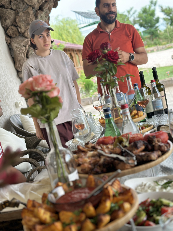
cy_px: 116
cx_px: 86
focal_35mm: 48
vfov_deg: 39.7
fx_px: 320
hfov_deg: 30.3
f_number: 1.78
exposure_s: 1/342
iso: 80
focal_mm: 6.86
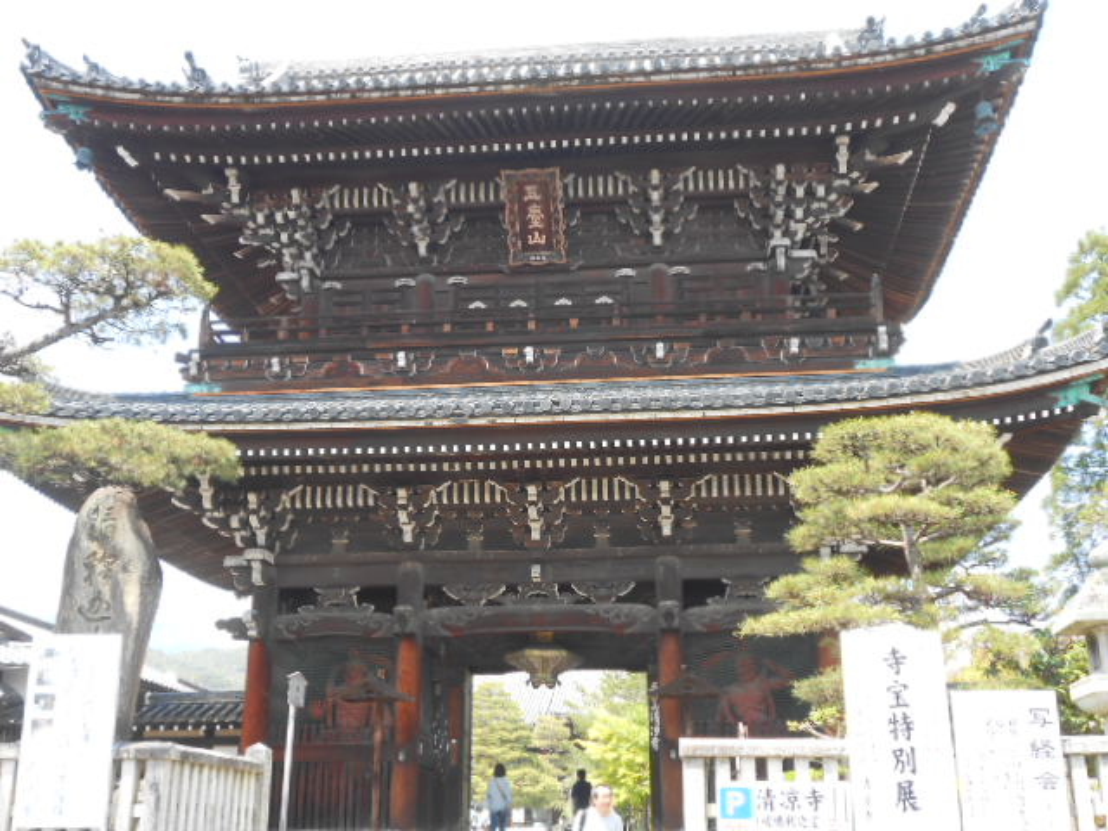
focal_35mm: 38
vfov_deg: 37.7
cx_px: 554
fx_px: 1216
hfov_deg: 49.0
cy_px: 416
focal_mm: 6.8
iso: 80
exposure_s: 1/100
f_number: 4.2
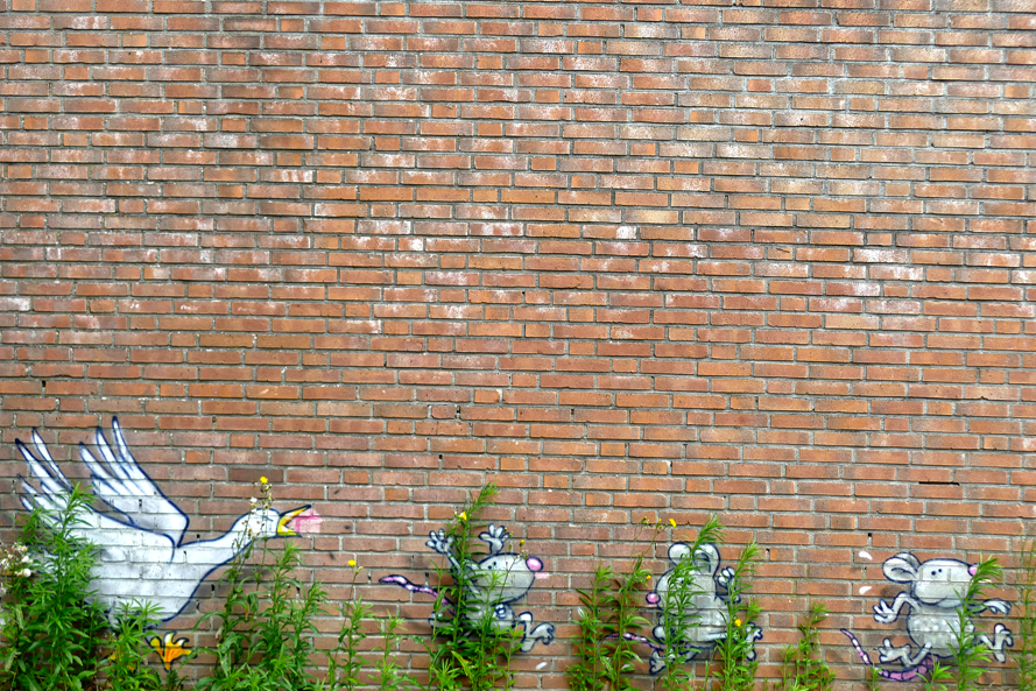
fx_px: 1094
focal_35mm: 38
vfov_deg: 35.0
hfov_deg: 50.7
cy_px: 316
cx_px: 536
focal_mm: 11.9
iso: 125
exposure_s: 1/200
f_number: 3
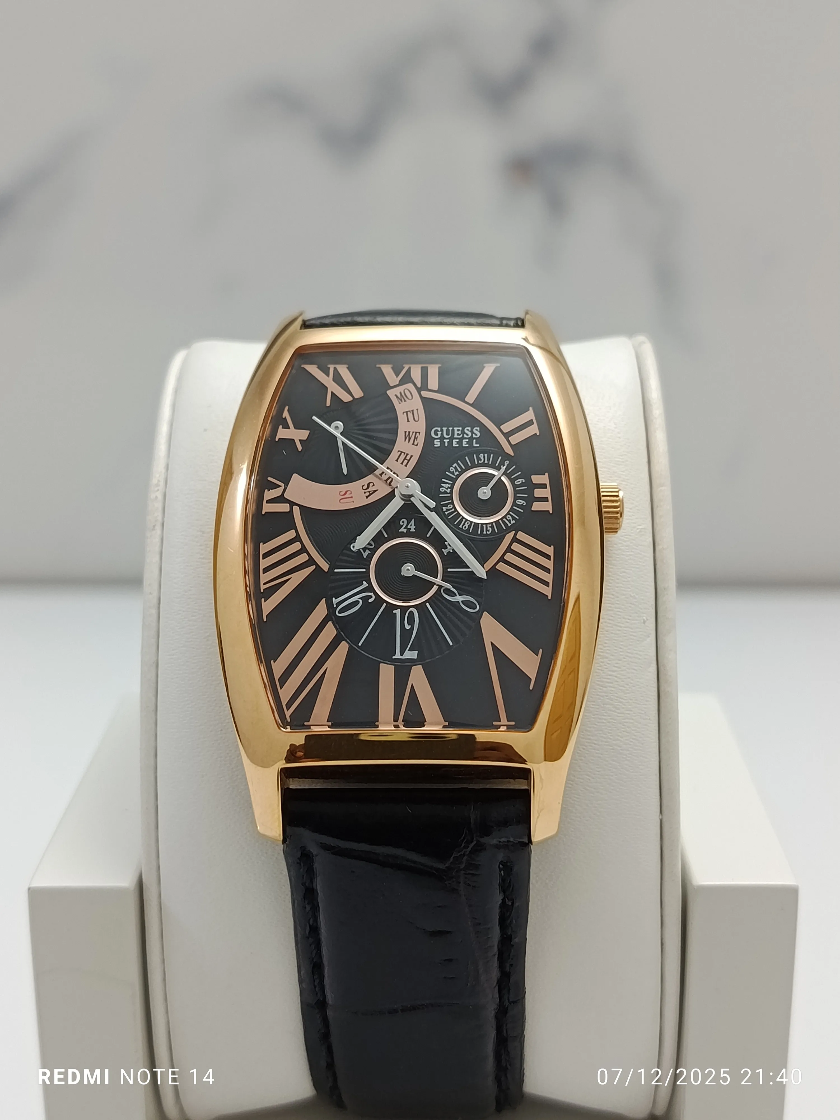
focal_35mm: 48
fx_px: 1553
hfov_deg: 30.3
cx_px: 420
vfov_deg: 39.7
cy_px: 560
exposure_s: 1/100
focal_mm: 5.24
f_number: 1.7
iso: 587
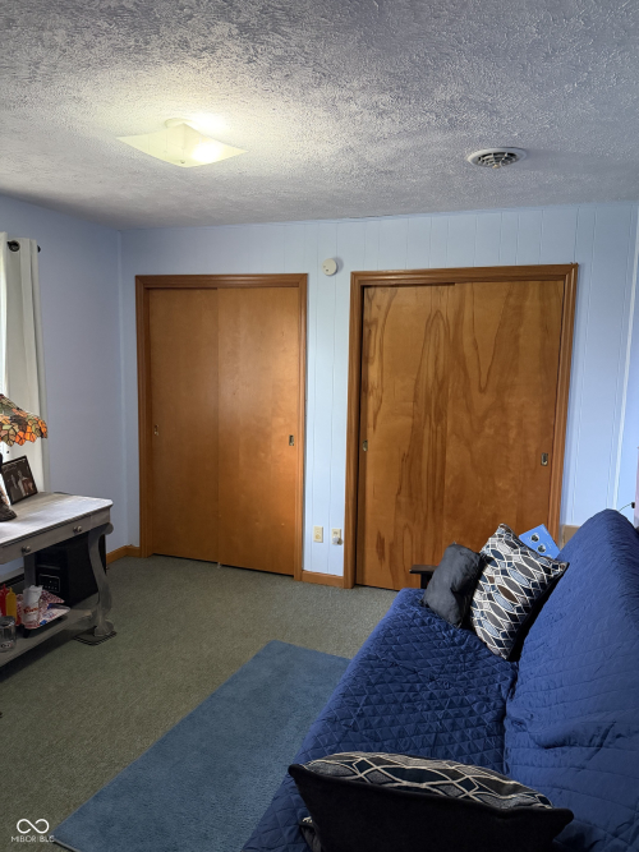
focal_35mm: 24
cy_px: 426
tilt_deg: -6.6
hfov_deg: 56.8
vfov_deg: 71.6
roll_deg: -1.4
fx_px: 591
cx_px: 320
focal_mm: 6.76
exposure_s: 1/60
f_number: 1.78
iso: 640
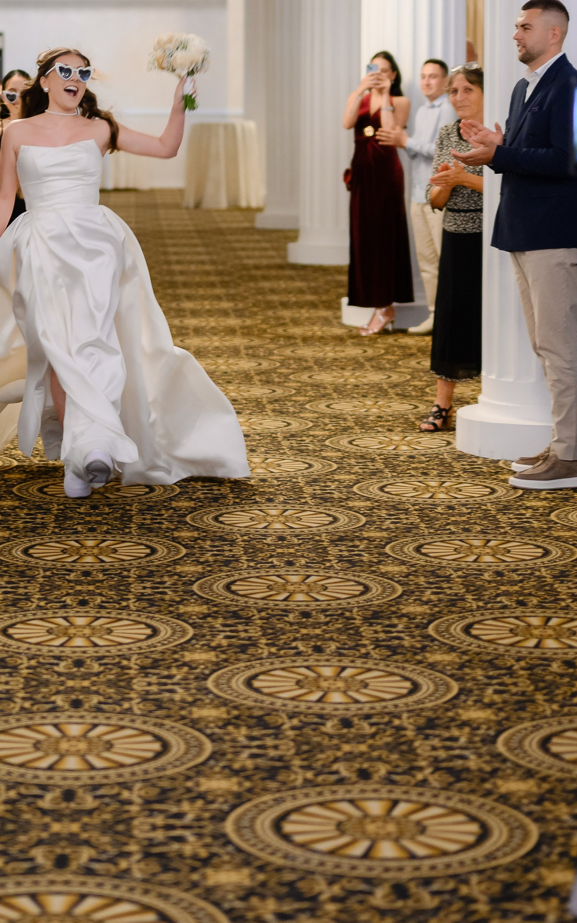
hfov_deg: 13.5
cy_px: 147
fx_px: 2415
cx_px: 90
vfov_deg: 21.3
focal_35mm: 96
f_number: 1.8
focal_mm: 50
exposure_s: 1/200
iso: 640
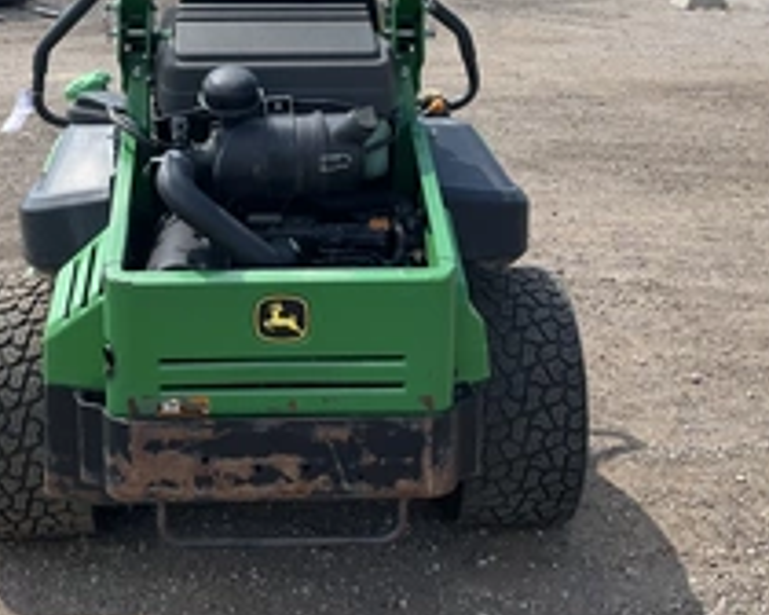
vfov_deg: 27.8
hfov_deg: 34.6
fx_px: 1229
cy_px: 183
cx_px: 297
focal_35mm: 54
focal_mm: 3
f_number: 1.8
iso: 25
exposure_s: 1/829
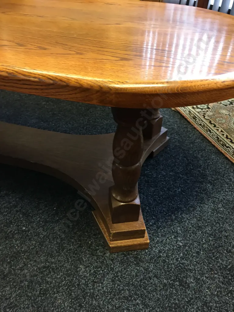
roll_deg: -0.2
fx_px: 261
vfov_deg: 61.7
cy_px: 156
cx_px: 117
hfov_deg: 48.2
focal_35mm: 29
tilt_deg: -39.3
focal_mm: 4.15
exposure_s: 1/17
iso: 100
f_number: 2.2
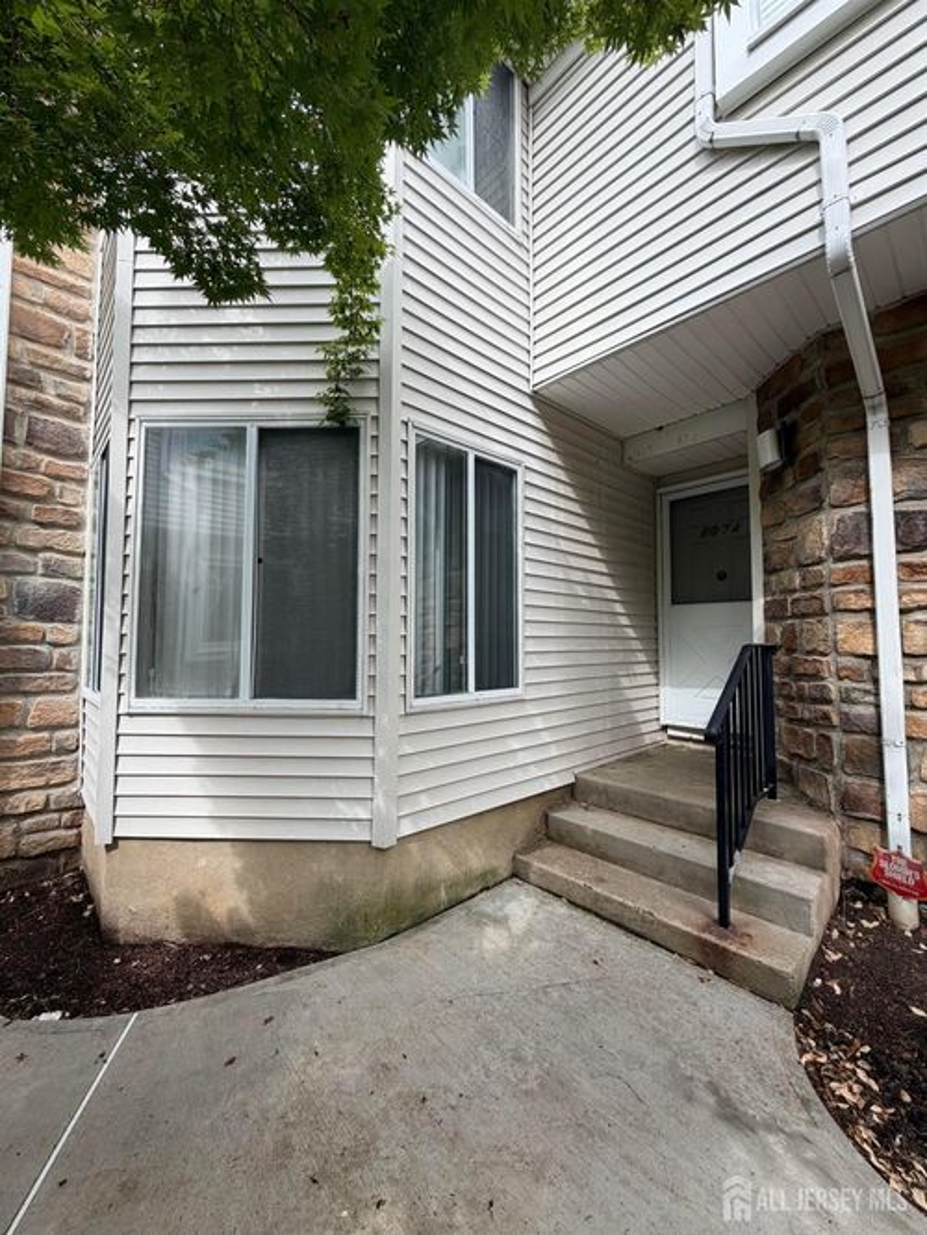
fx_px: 500
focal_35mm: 14
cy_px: 618
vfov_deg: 102.0
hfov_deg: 85.7
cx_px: 464
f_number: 2.2
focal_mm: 2.22
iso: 40
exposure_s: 1/502
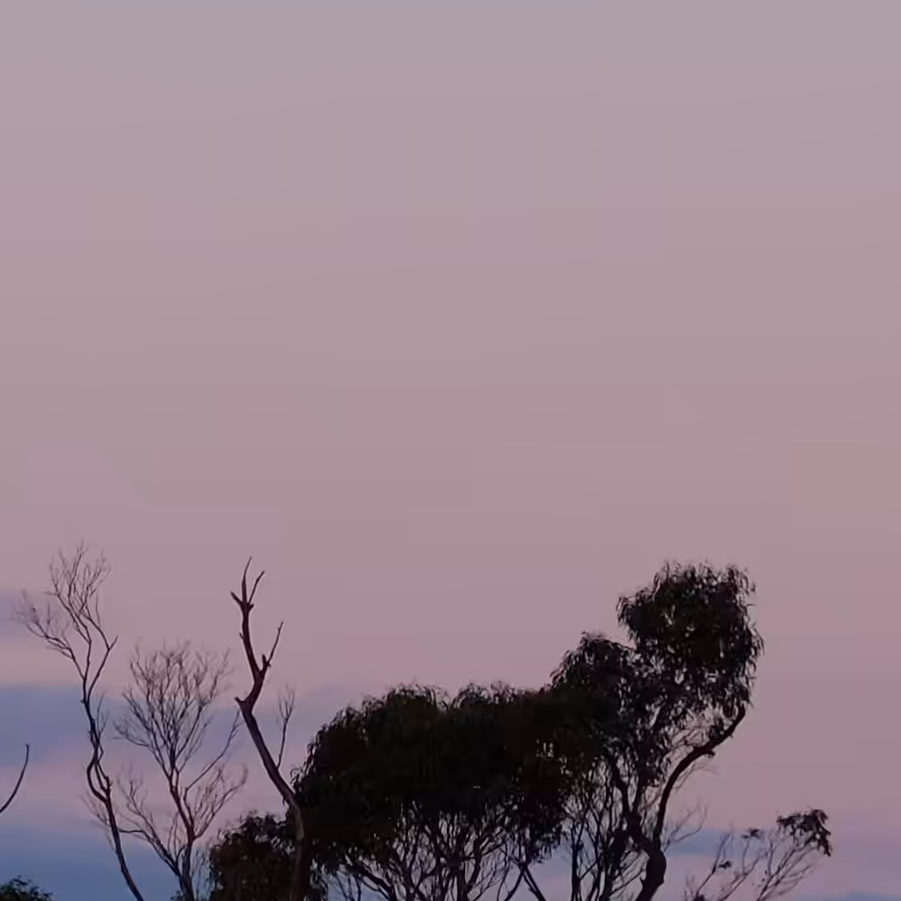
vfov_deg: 3.2
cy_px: 539
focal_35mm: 544
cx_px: 1126
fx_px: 16020
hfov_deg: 3.2
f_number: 5.3
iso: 200
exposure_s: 1/60
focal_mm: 78.7
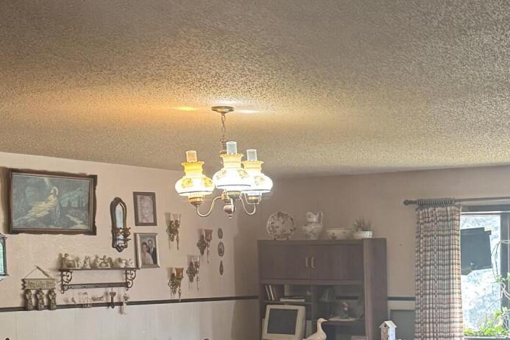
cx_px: 397
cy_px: 323
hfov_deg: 27.9
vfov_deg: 18.8
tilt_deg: -2.0
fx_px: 1006
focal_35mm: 71
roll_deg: +0.3
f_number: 1.78
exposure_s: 1/60
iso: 500
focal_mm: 6.76
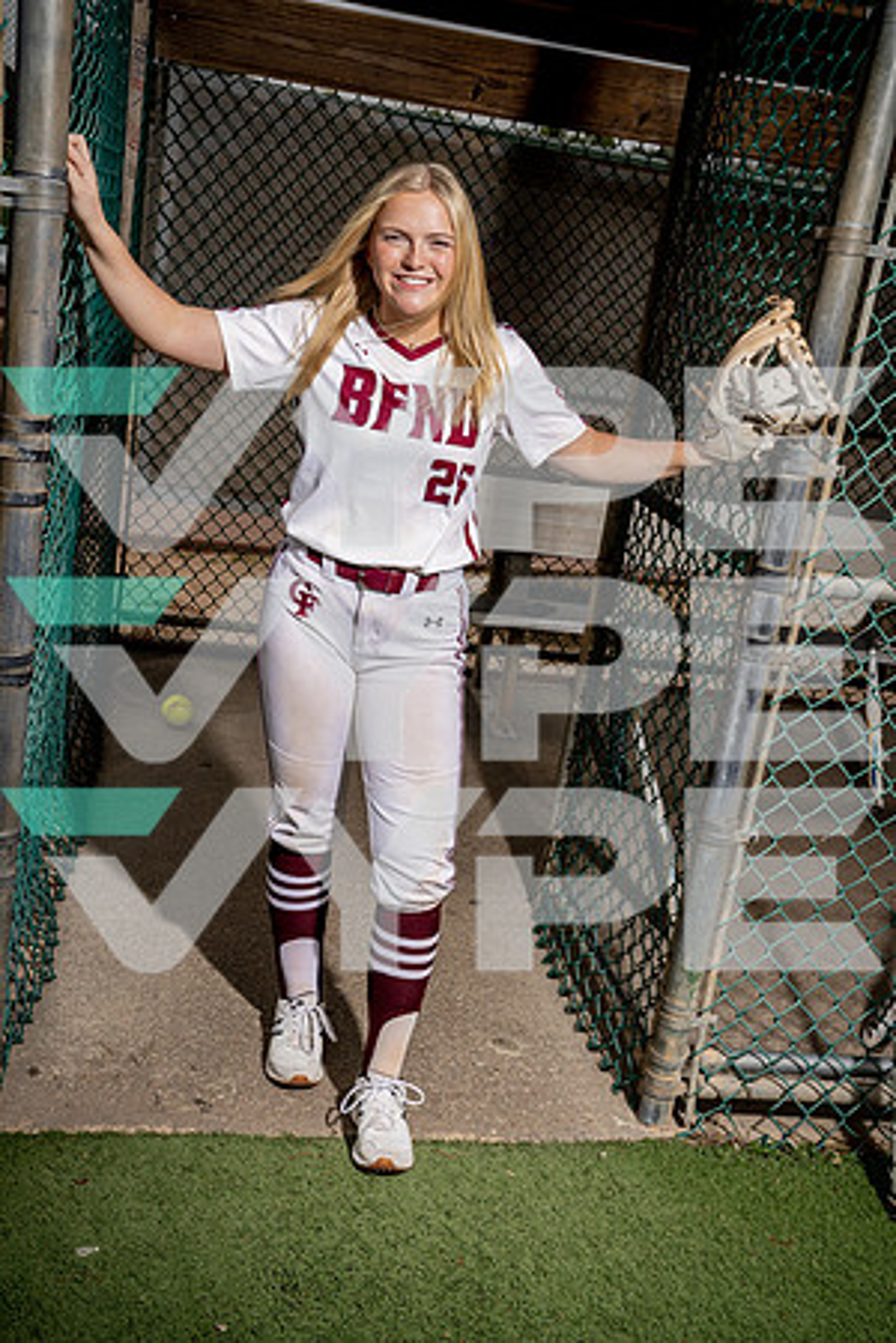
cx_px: 448
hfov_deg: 33.4
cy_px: 672
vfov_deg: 48.5
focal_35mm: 40
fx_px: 1493
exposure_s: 1/250
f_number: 8
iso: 100
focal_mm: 40
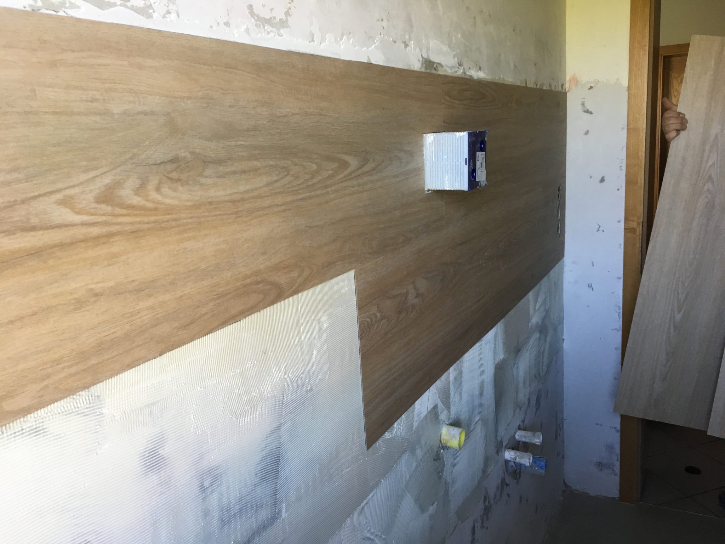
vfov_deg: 48.2
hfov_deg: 61.7
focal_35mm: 29
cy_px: 272
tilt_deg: -12.4
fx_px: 607
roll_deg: +3.2
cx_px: 362
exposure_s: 1/33
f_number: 2.2
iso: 50
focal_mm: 4.15
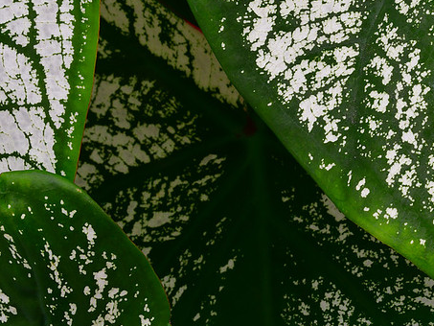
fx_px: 1756
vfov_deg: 10.6
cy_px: 71
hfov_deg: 13.8
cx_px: 495
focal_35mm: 140
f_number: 16
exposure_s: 1/60
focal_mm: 40
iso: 360
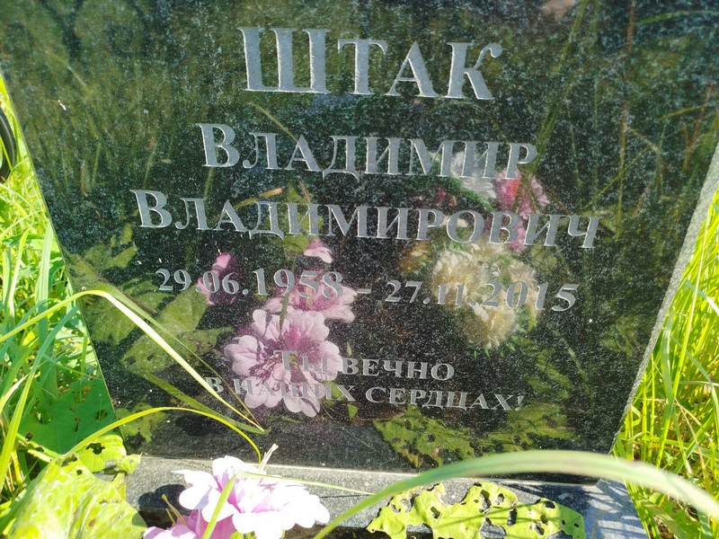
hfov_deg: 71.6
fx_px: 498
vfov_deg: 56.8
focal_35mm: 24
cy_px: 270
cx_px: 360
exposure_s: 1/235
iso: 50
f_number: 1.7
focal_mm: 5.31
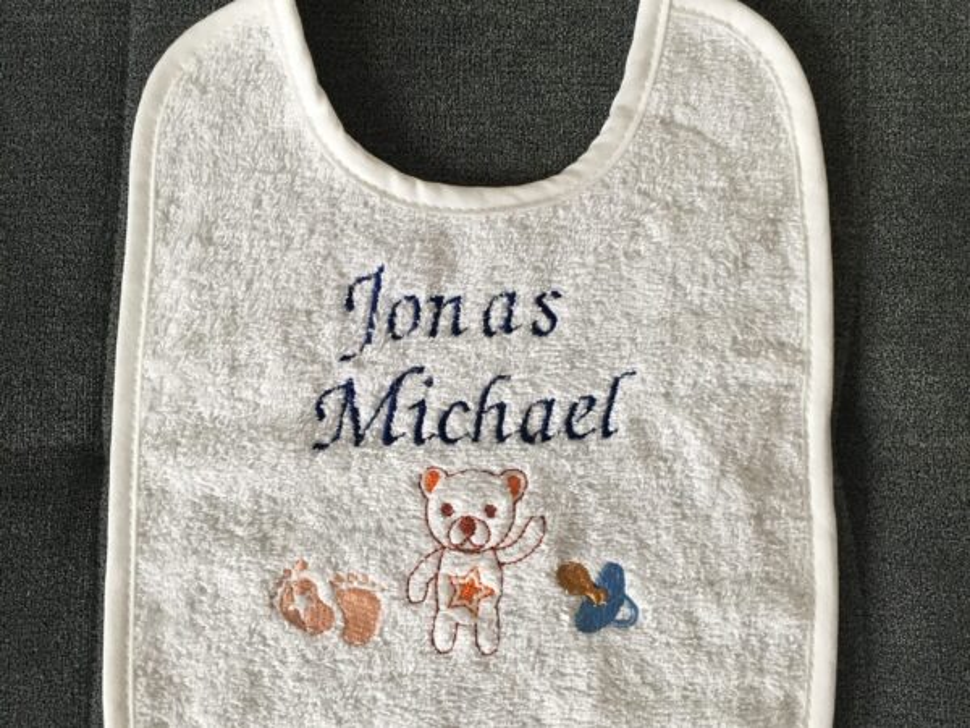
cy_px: 364
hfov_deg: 61.7
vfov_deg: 48.2
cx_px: 485
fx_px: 813
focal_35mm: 29
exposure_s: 1/33
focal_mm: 4.15
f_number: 2.2
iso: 160
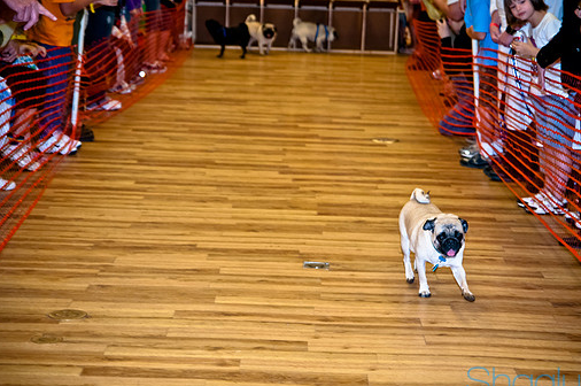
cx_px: 317
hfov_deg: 23.7
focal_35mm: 86
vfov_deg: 15.8
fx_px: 1386
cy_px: 219
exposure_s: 1/60
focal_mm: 50
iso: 200
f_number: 2.8
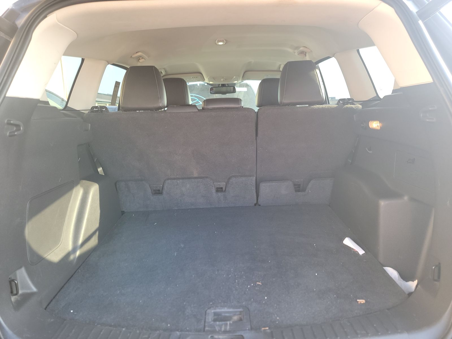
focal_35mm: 24
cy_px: 170
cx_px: 226
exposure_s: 1/59
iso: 114
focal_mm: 6.7
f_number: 1.8
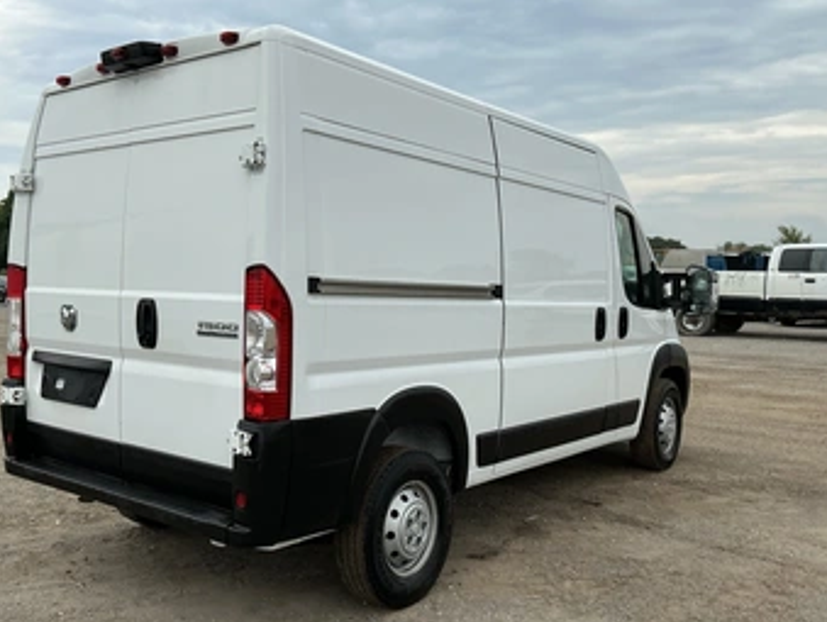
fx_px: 789
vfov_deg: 43.0
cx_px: 349
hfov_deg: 55.1
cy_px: 305
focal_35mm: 33
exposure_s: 1/1786
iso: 25
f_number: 1.8
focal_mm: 3
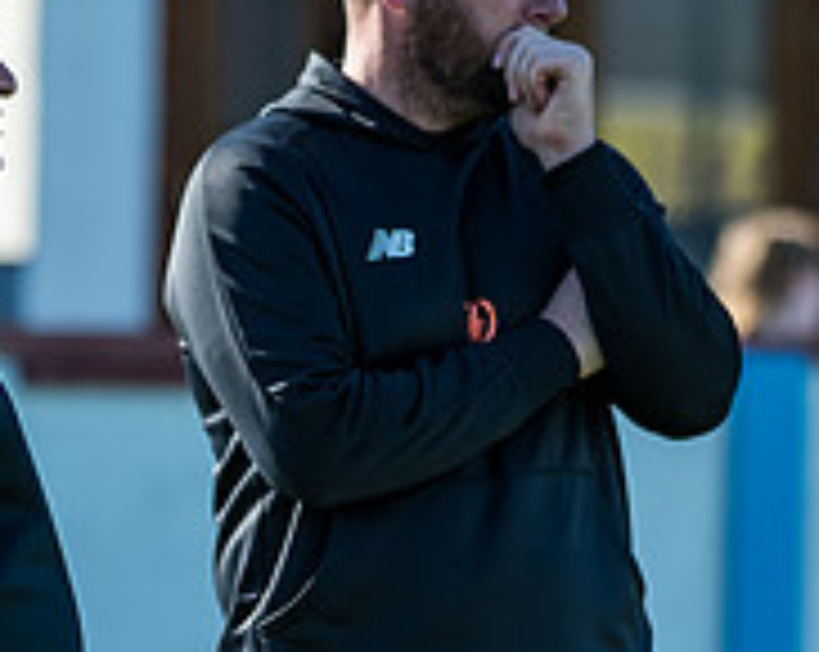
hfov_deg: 2.7
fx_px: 17521
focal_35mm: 724
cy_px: 741
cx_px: 412
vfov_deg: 2.1
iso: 50
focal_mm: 135
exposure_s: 1/1250
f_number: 2
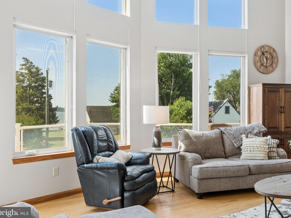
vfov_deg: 41.8
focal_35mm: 34
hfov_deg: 53.9
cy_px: 108
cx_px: 161
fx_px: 286
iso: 500
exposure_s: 1/250
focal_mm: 31
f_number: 8
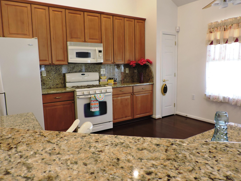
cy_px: 90
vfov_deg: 53.1
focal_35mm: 26
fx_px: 181
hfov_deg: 67.3
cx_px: 120
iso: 250
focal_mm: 4.3
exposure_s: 1/30
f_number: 3
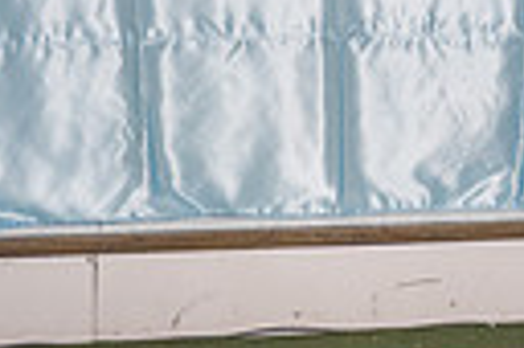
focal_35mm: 154
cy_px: -145
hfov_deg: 12.8
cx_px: 745
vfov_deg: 8.7
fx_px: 2239
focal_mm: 34
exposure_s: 1/160
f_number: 3.2
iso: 1000
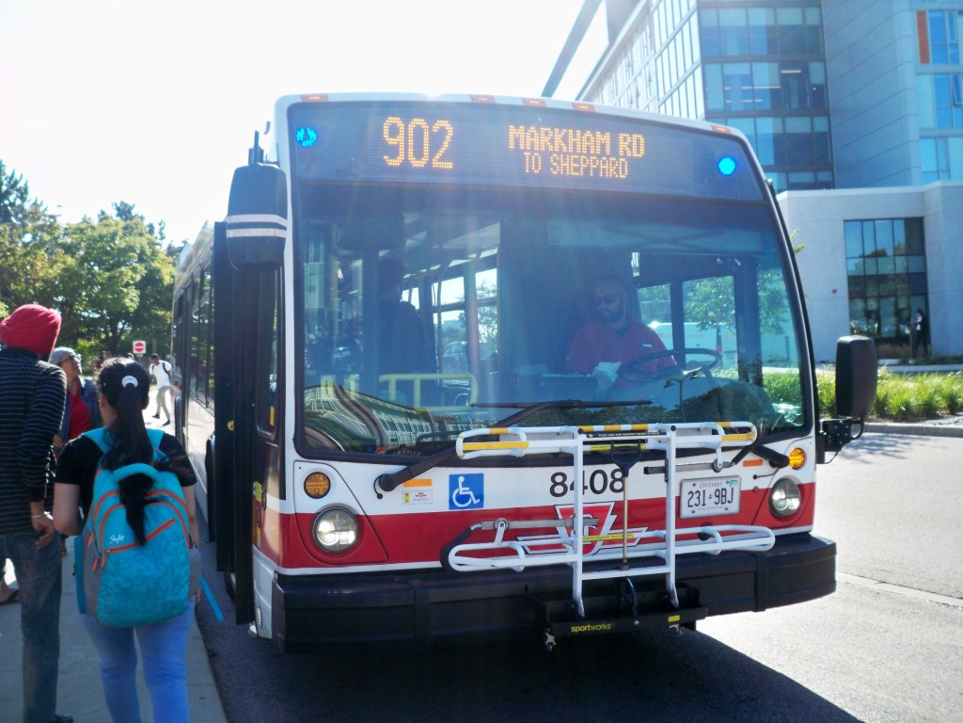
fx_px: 974
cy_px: 362
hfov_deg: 52.6
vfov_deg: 40.7
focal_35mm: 35
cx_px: 482
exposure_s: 1/320
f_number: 3.1
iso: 64
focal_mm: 6.3
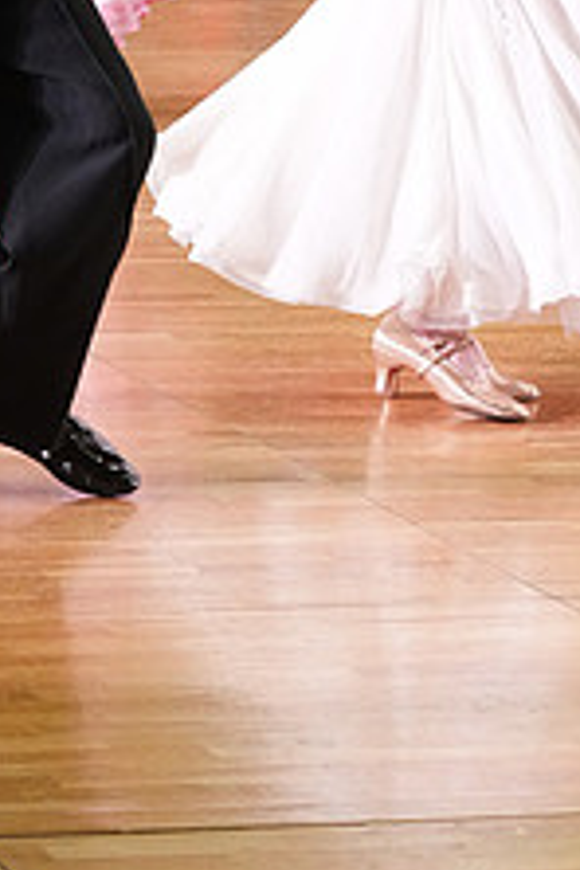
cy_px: -157
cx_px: 210
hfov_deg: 6.1
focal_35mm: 225
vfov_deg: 9.0
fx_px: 5437
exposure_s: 1/200
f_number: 5
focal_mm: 86
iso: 3200
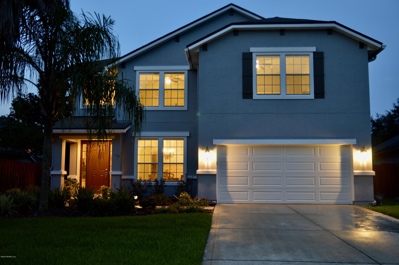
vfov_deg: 36.8
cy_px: 132
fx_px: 399
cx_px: 200
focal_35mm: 36
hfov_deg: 53.2
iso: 400
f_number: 2.8
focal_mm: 24
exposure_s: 1/4
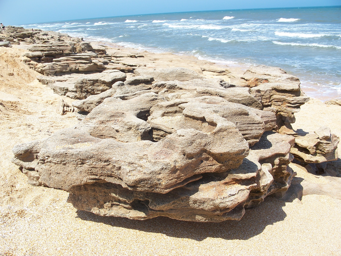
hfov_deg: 50.1
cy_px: 128
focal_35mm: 37
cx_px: 170
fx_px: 364
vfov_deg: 38.7
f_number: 4
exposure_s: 1/400
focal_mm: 7.8
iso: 64
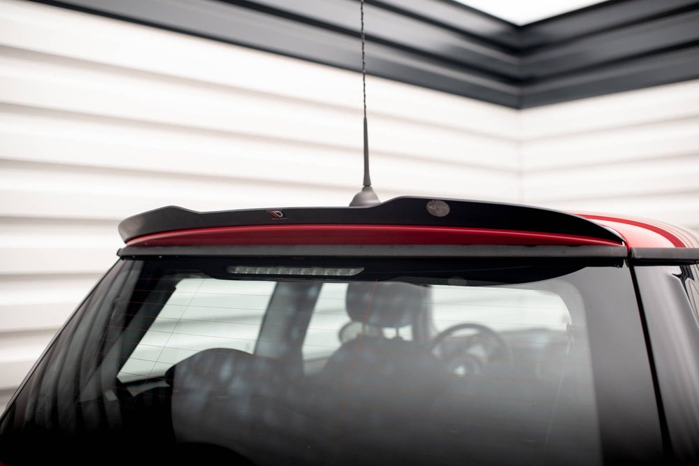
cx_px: 350
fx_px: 680
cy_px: 233
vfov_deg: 37.9
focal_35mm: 35
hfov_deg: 54.4
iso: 1000
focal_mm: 35
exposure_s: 1/125
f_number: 2.5
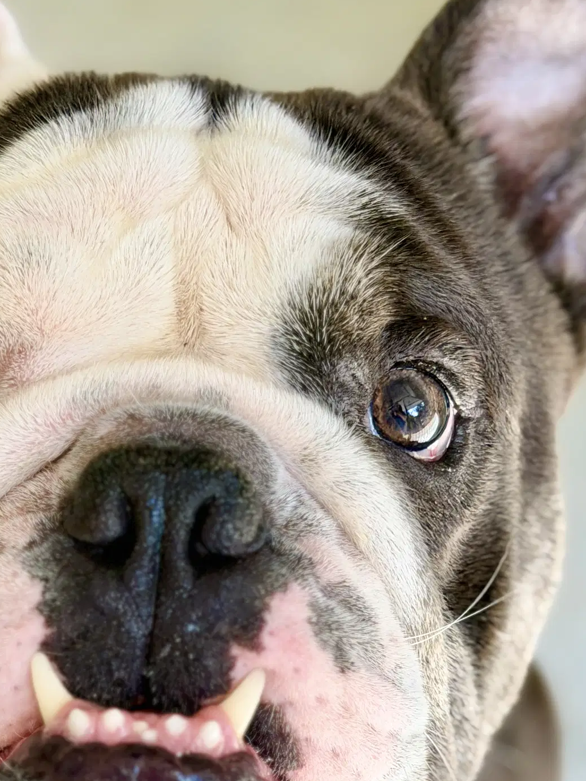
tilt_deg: -68.5
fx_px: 2009
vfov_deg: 21.8
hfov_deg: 16.5
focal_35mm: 89
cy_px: 603
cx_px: 167
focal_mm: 6.76
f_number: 1.78
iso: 80
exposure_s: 1/578
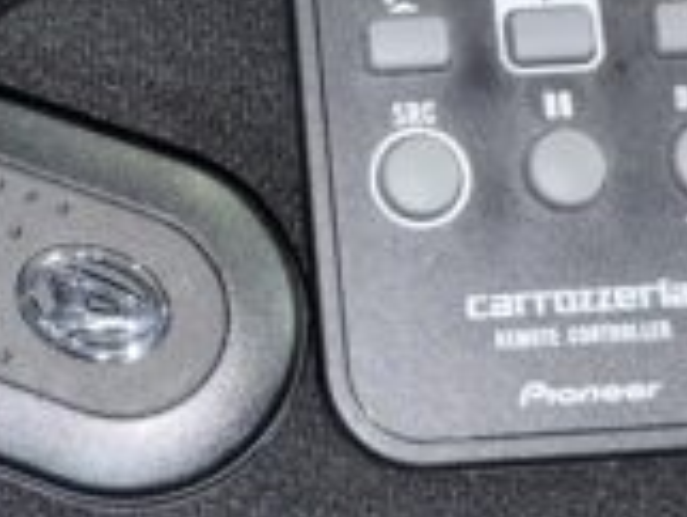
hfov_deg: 17.3
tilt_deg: -72.4
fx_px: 2244
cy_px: -36
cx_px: 209
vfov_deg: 12.9
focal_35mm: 113
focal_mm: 5.96
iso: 64
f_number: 1.6
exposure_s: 1/9
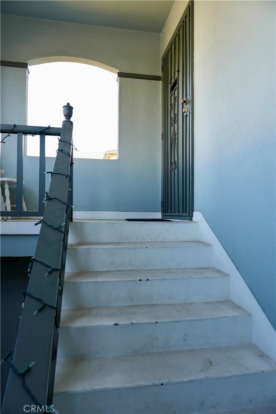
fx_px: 276
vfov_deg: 73.7
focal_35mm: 24
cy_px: 207
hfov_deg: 53.1
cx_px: 138
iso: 160
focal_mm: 16
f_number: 5
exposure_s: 1/60.1
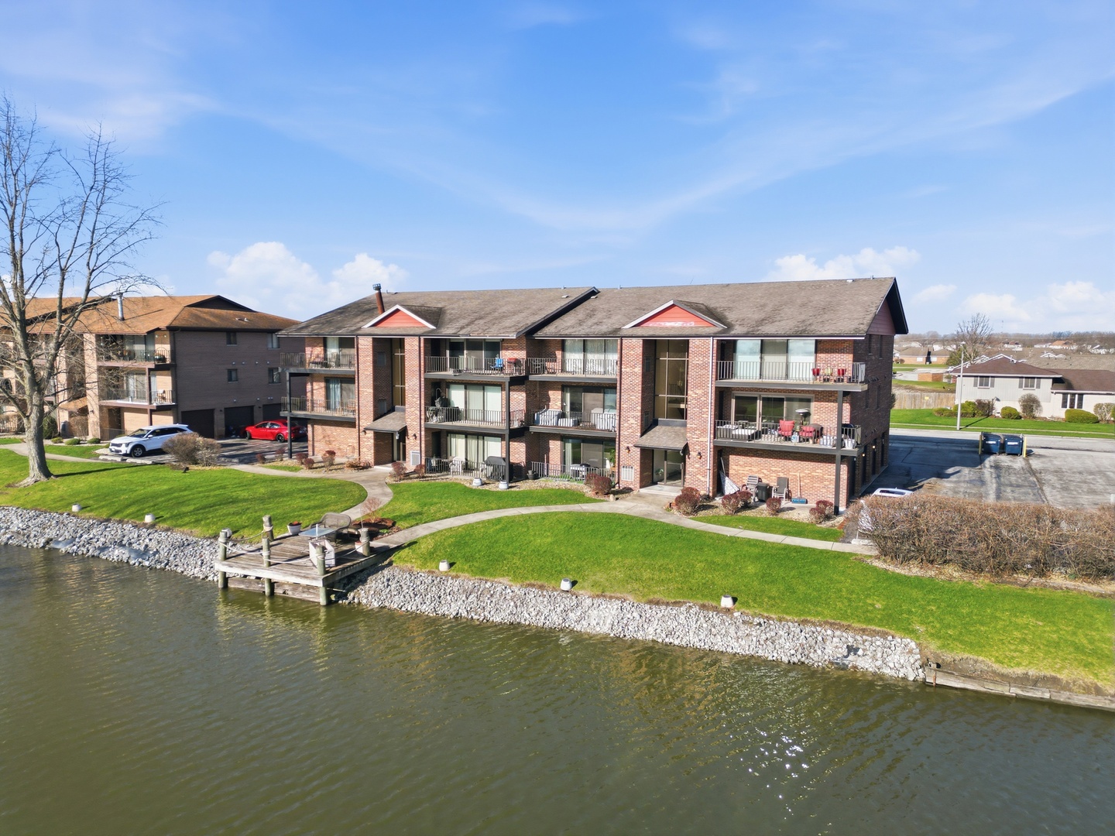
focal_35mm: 24
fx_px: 773
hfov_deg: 71.6
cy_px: 418
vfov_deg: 56.8
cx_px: 558
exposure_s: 1/1600
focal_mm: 6.7
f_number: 1.7
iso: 100
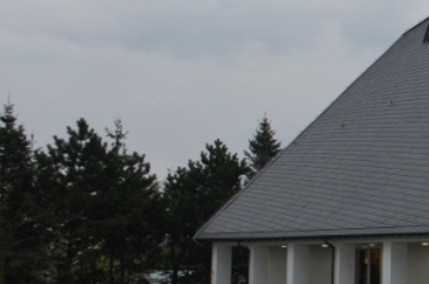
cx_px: 639
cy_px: 154
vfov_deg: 15.5
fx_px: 1047
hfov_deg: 20.1
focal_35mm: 88
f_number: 5.6
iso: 280
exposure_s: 1/125
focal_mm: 18
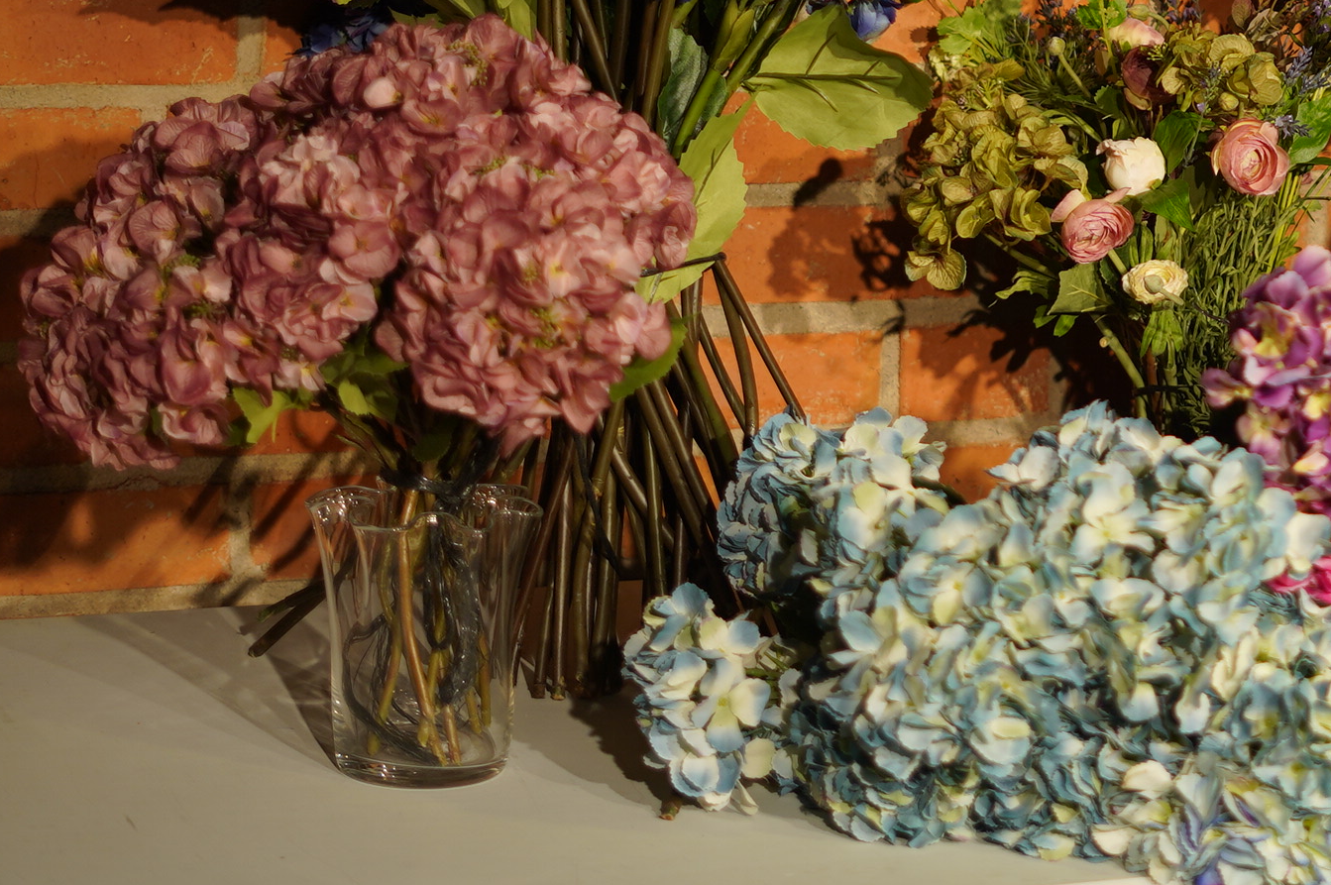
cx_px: 1335
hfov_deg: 17.8
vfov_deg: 12.1
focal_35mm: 112
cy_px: -26
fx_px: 4137
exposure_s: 1/100
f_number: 1.8
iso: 100
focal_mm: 50
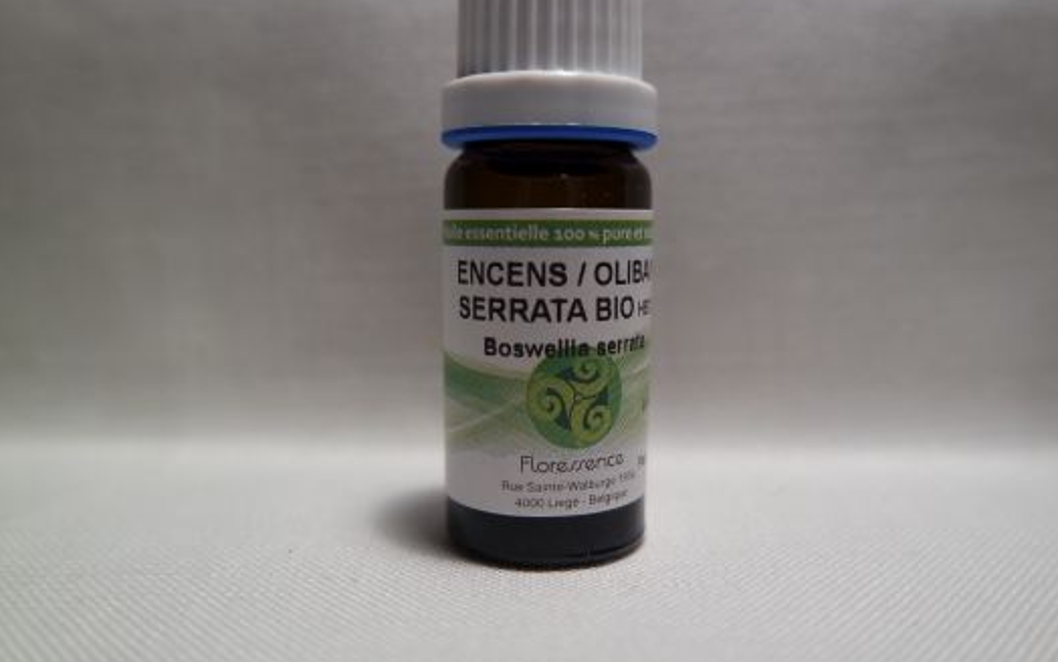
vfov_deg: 44.5
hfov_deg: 66.3
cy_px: 287
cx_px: 571
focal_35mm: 28
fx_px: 808
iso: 200
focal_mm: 16
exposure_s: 1/40
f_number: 3.5
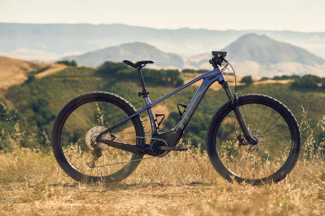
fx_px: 794
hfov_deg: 23.1
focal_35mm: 88
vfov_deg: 15.5
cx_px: 162
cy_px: 108
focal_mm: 88
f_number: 4
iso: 160
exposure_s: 1/1250
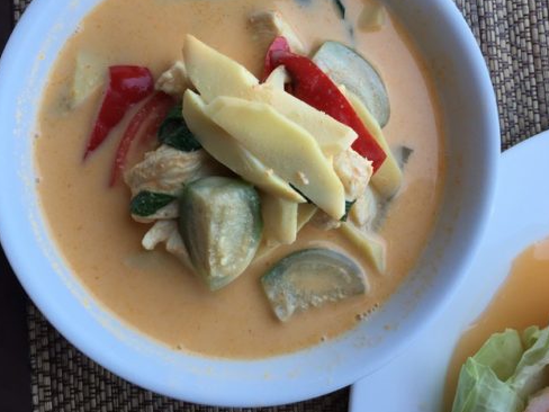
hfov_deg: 48.9
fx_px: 603
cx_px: 246
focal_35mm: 38
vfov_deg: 37.6
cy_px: 168
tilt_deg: -84.7
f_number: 2.2
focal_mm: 4.15
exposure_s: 1/139
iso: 32
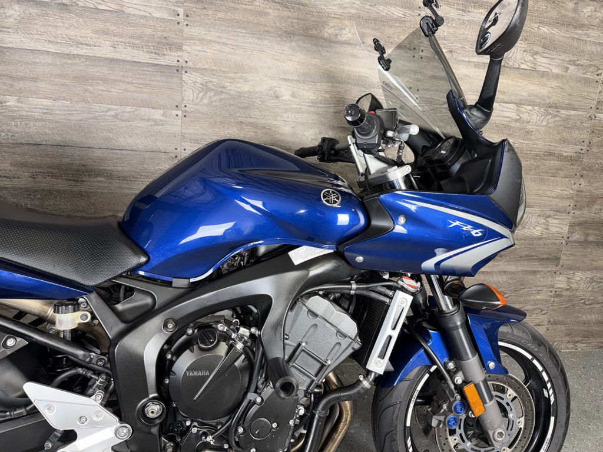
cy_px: 226
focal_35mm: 24
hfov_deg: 71.6
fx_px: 418
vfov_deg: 56.8
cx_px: 302
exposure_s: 1/24
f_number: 1.78
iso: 64
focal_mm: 6.76
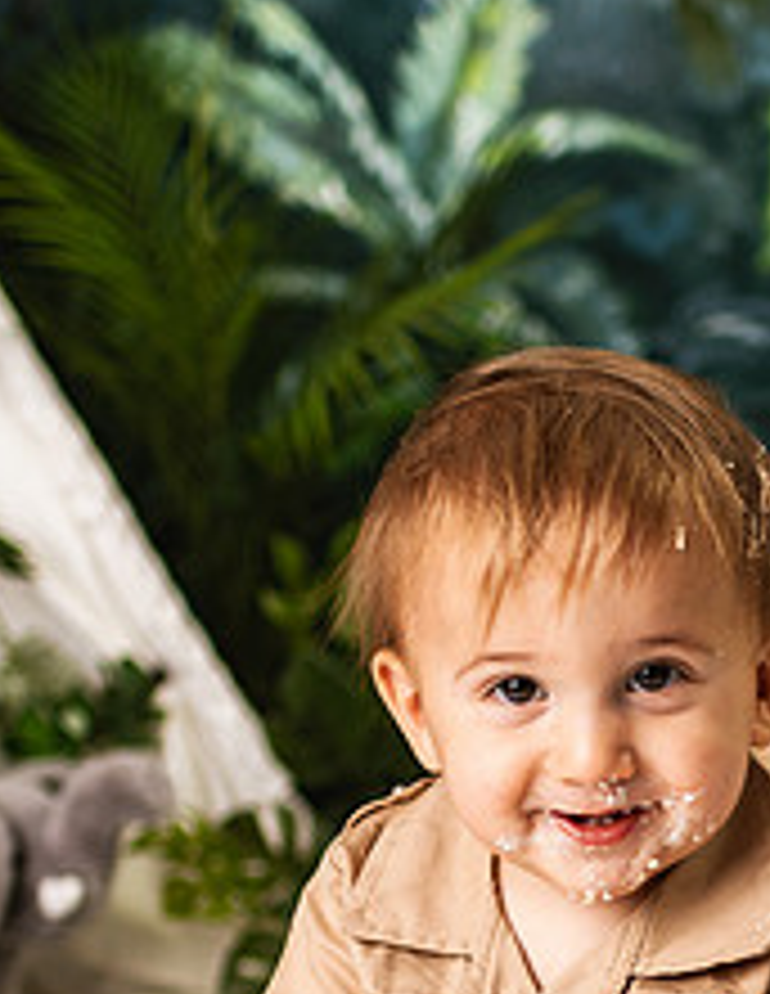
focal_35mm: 118
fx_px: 3431
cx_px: 671
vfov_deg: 16.2
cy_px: 938
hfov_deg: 12.7
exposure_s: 1/160
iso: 160
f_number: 1.8
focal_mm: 35
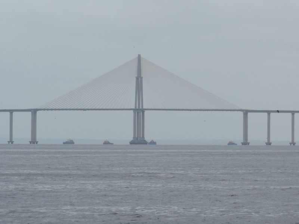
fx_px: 4137
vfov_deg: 3.1
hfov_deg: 4.1
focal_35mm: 479
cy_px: 112
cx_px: 150
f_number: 6
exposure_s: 1/400
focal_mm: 77.3
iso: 80
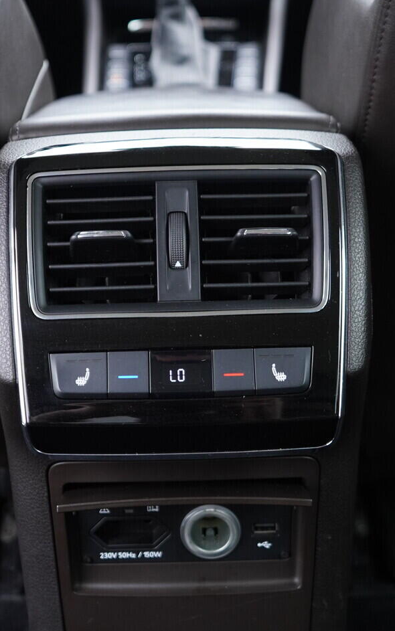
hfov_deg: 23.1
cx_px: 171
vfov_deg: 36.3
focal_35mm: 56
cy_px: 320
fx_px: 964
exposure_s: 1/40
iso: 640
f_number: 2.8
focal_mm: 24
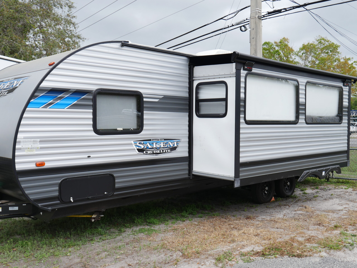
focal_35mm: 38
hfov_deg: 49.0
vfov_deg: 37.7
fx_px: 392
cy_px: 134
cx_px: 178
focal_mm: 19
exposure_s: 1/320
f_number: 7.1
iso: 200
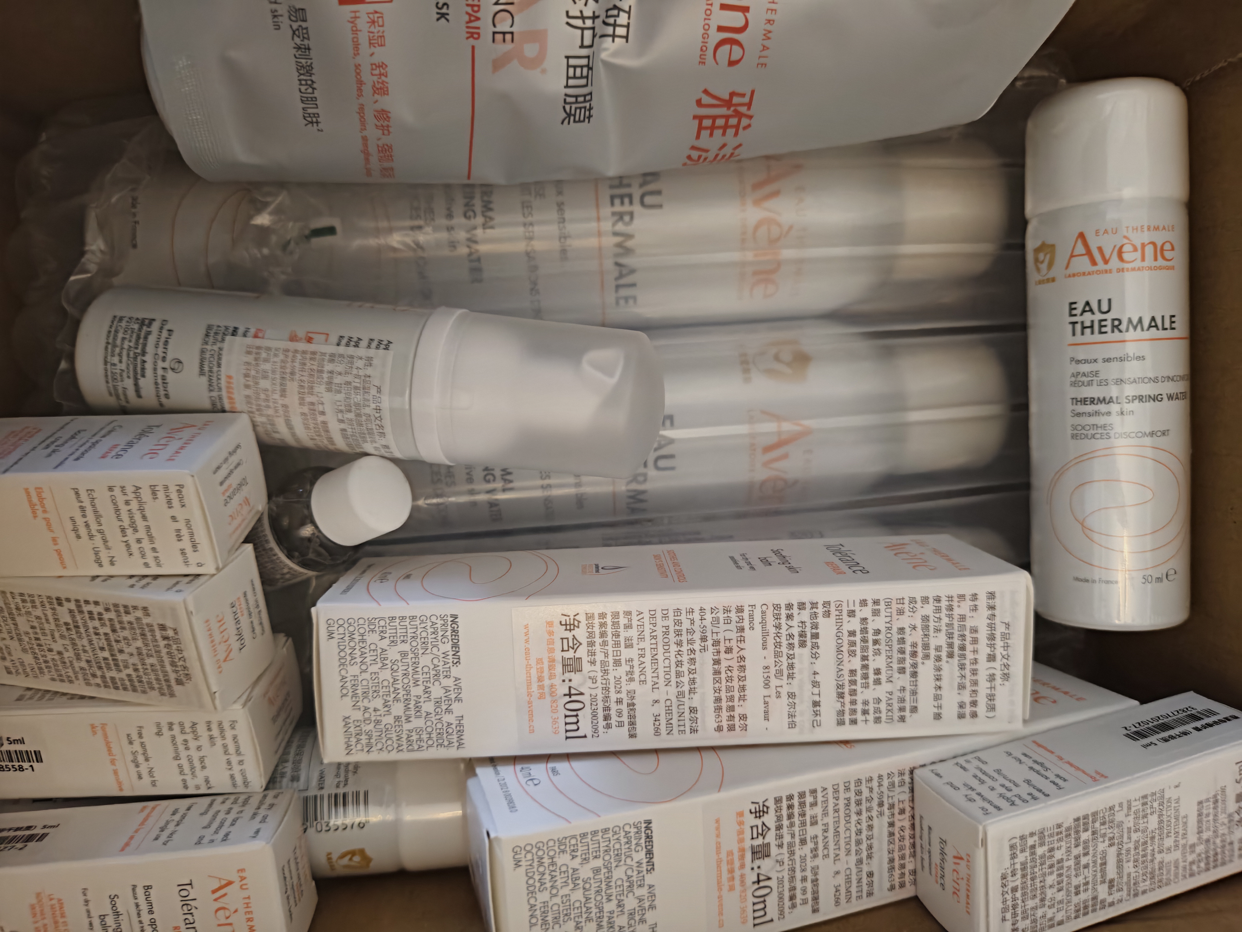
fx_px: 825
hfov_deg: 73.9
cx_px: 621
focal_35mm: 23
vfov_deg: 58.9
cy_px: 466
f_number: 1.88
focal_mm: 5.56
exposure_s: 1/138
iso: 1584
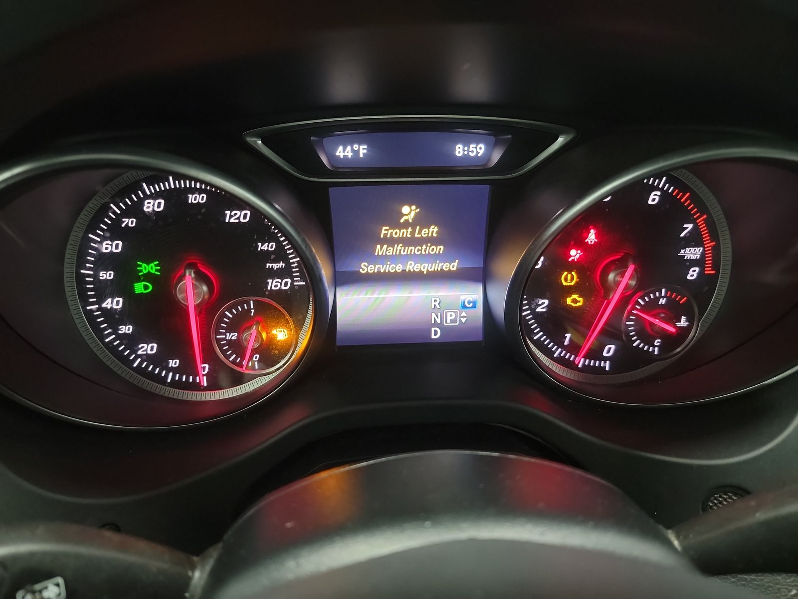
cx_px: 399
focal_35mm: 24
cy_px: 300
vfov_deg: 56.8
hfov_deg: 71.6
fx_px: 553
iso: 1148
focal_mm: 6.7
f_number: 1.8
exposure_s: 1/14
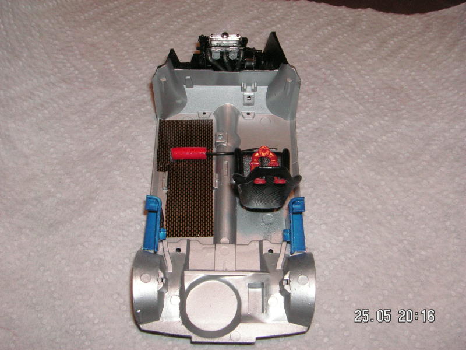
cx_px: 233
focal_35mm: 38
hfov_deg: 49.0
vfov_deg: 37.7
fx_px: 512
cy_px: 175
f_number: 6.6
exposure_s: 1/45
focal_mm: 6.3
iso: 160
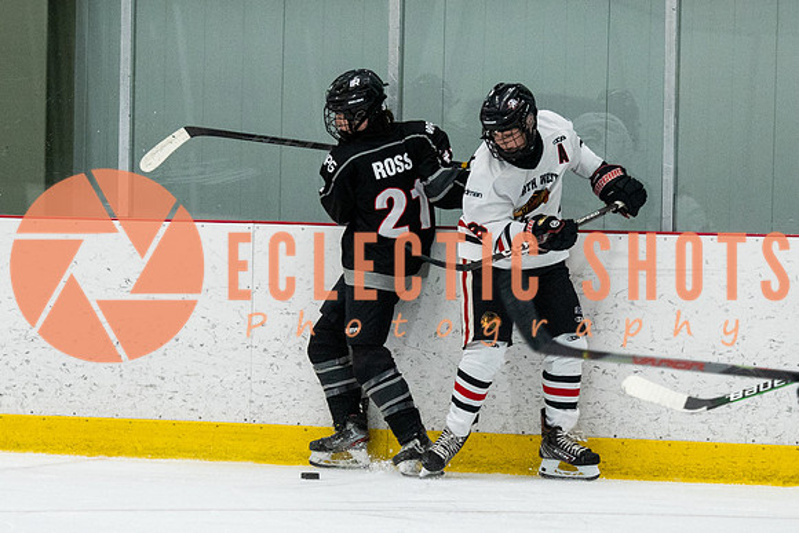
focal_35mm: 273
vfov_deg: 5.0
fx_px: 6061
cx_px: 388
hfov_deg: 7.5
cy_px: 263
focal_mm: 105
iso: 2000
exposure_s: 1/640
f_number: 2.8
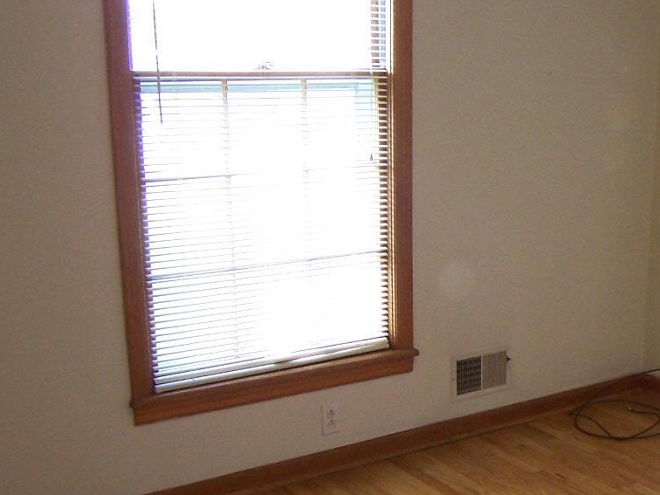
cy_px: 344
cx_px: 602
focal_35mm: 78
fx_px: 1487
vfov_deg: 18.8
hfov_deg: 24.3
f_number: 2.8
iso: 140
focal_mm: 6.3
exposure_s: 1/20
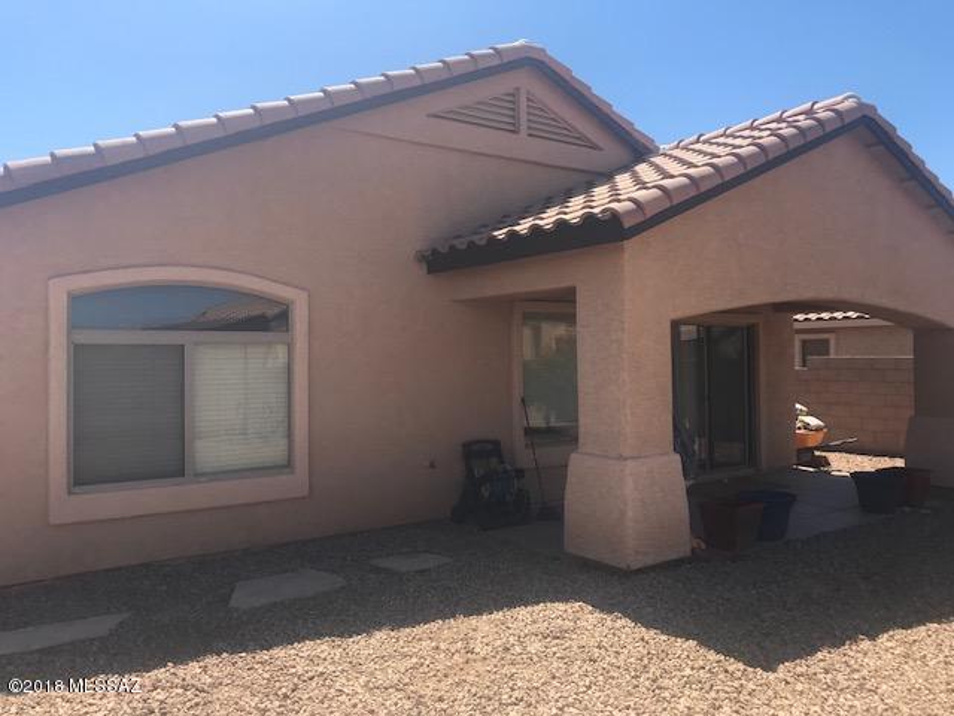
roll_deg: -0.2
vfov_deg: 49.7
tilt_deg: -0.3
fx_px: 772
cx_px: 477
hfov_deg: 63.4
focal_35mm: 28
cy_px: 358
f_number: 1.8
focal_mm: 3.99
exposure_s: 1/1277
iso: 20
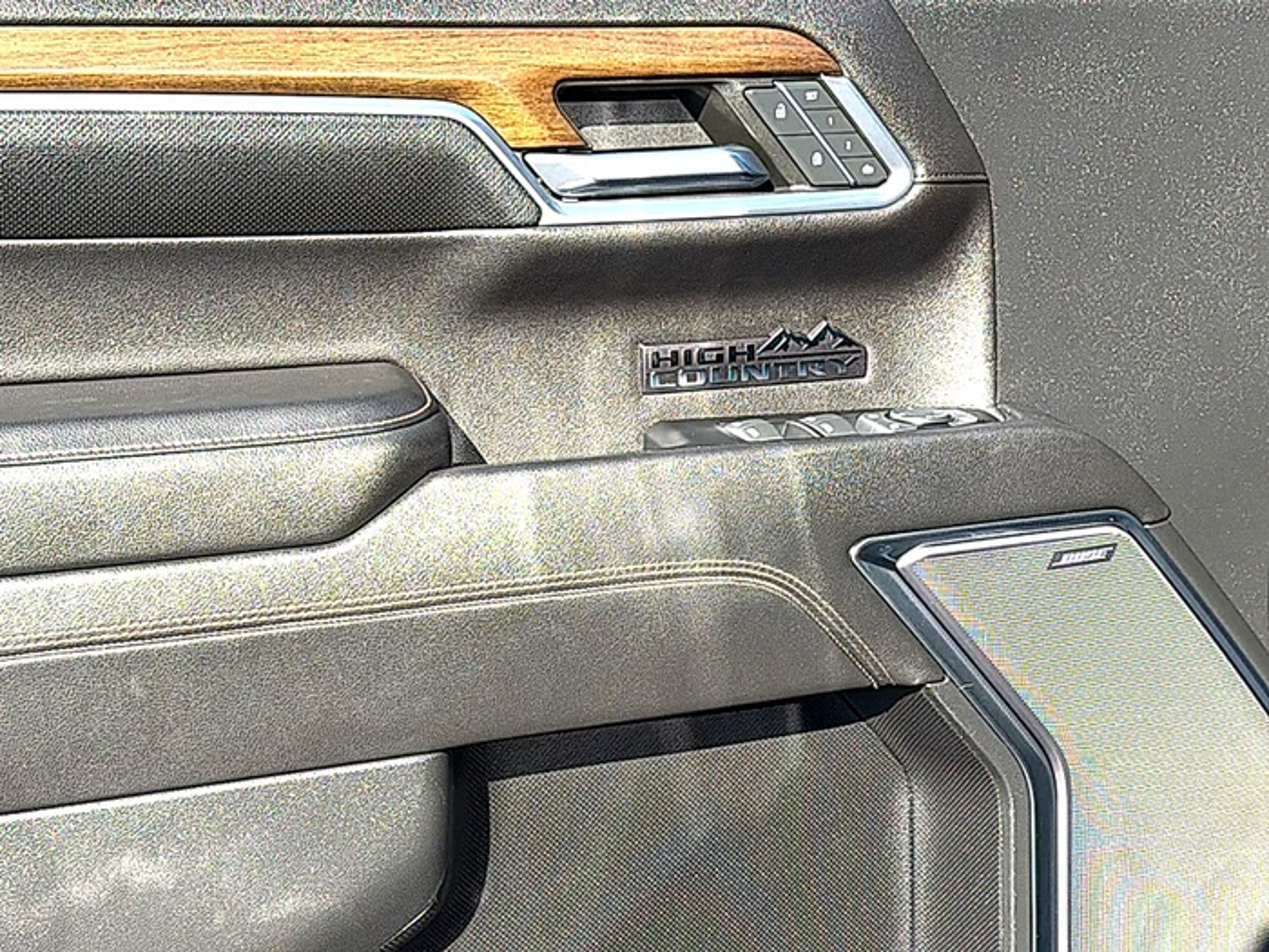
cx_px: 634
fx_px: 1686
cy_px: 476
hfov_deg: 41.2
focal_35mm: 46
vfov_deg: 31.5
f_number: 1.78
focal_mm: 6.76
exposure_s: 1/909
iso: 80
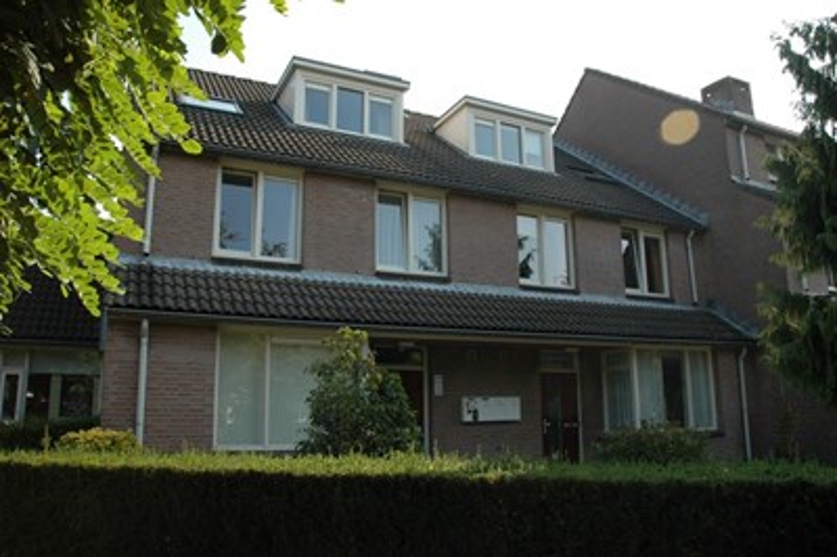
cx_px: 418
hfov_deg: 67.4
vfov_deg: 47.9
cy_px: 278
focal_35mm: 27
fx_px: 627
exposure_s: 1/200
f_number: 7.1
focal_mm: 18
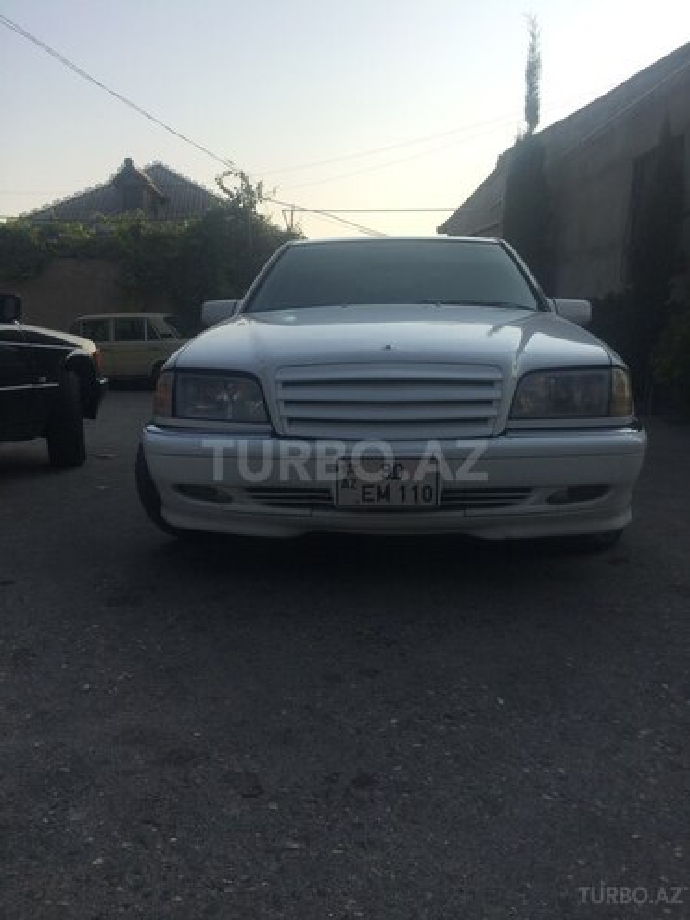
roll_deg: +0.3
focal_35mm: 29
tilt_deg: -6.8
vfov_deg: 61.7
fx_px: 771
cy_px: 460
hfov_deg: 48.2
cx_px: 345
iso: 32
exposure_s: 1/1414
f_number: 2.2
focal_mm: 4.15
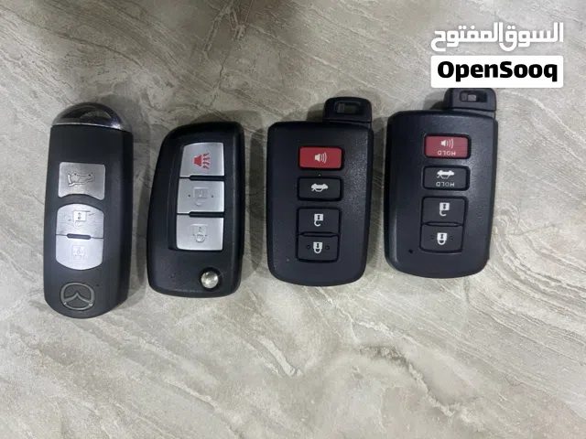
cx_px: 293
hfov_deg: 67.3
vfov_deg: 53.1
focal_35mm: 26
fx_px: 440
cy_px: 220
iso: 400
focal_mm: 5.7
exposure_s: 1/50
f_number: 1.5
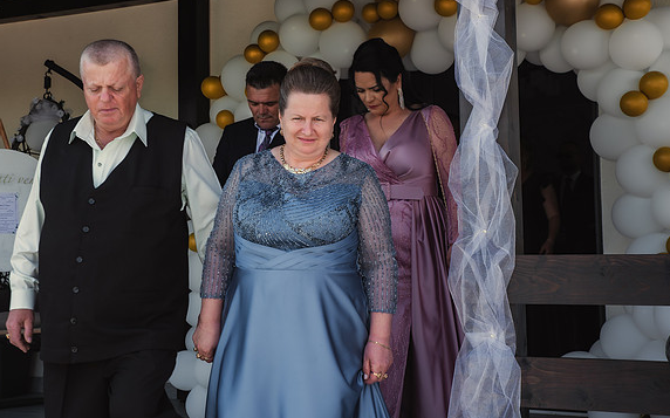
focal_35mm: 60
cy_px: 177
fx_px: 1095
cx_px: 295
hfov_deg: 34.0
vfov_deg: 21.6
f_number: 5.6
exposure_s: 1/125
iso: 200
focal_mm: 52
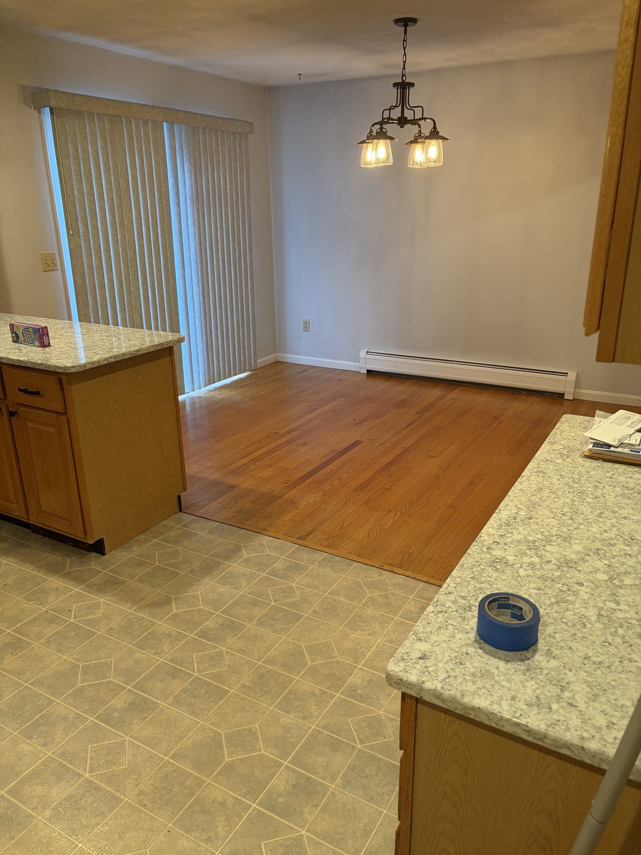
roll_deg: -0.5
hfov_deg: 53.1
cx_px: 320
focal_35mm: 26
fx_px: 642
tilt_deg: -18.9
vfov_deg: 67.3
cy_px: 428
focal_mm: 5.96
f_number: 1.6
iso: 200
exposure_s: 1/60
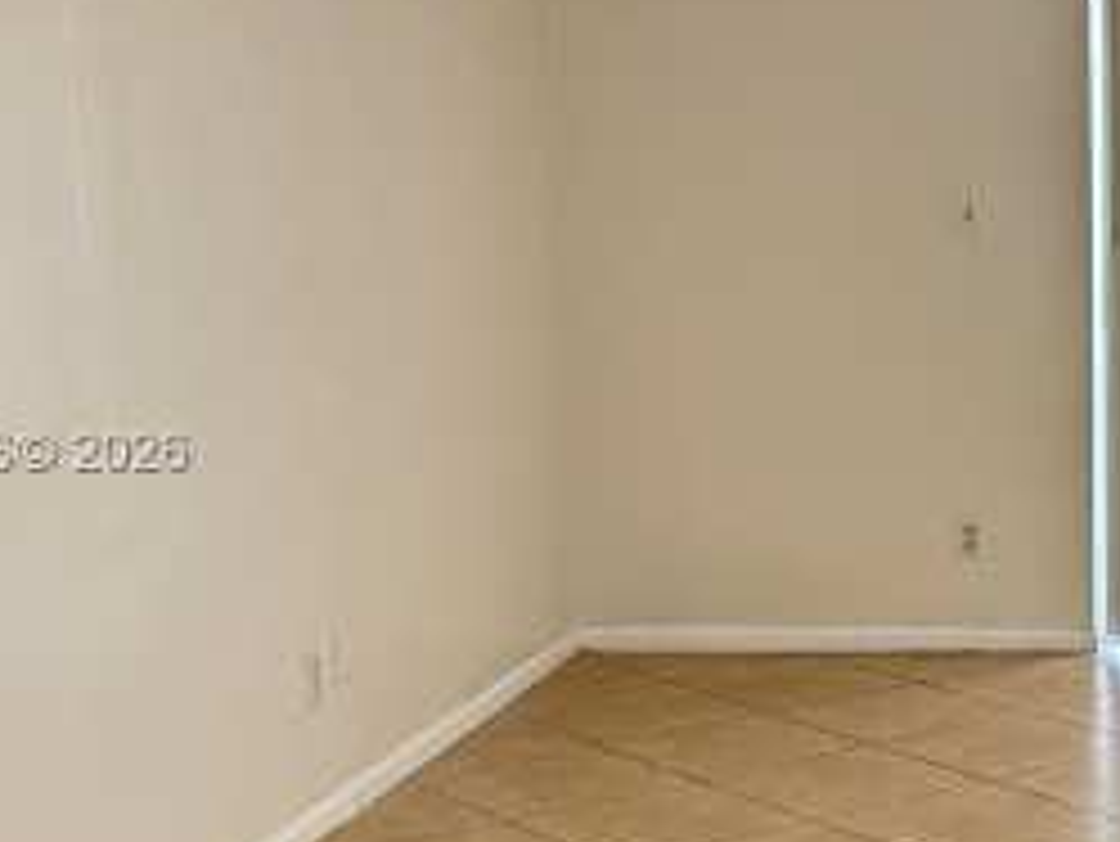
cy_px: 455
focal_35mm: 77
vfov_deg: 19.2
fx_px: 2493
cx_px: 1286
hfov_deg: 23.5
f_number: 1.78
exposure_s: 1/60
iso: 250
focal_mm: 6.76
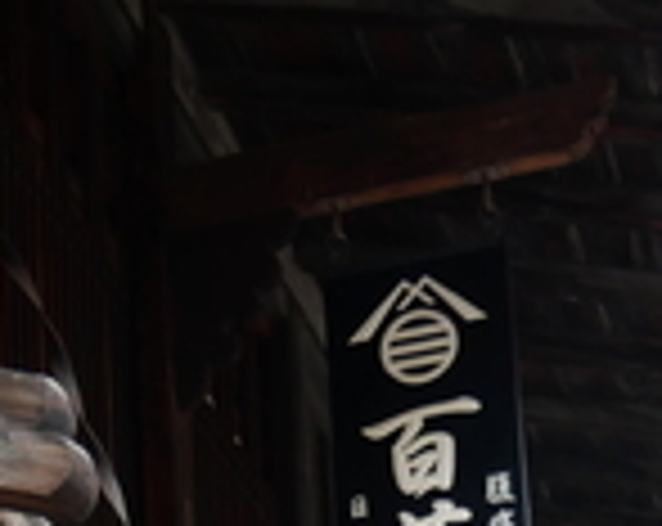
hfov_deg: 14.2
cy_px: 1223
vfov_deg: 10.0
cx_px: 218
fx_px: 2659
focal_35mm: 136
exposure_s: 1/60
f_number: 3.8
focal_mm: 17
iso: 400
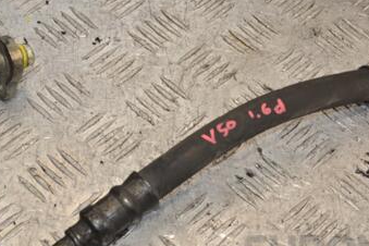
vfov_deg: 13.5
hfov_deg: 20.2
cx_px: 224
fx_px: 1035
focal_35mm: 101
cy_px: 107
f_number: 7.1
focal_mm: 38
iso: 800
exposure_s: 1/200
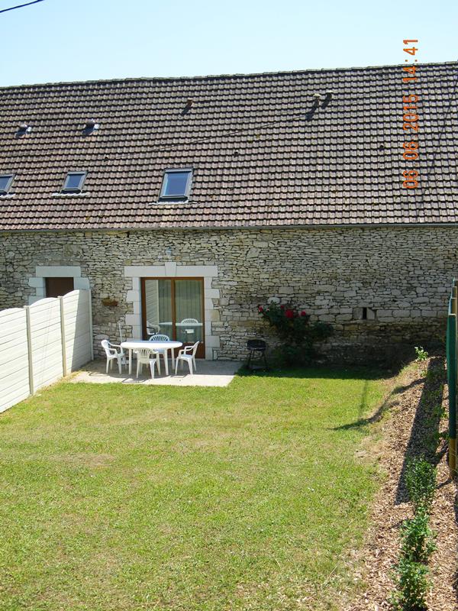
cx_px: 229
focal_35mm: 41
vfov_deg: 45.8
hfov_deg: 35.1
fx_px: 723
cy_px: 306
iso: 80
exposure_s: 1/522
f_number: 3.8
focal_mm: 7.3
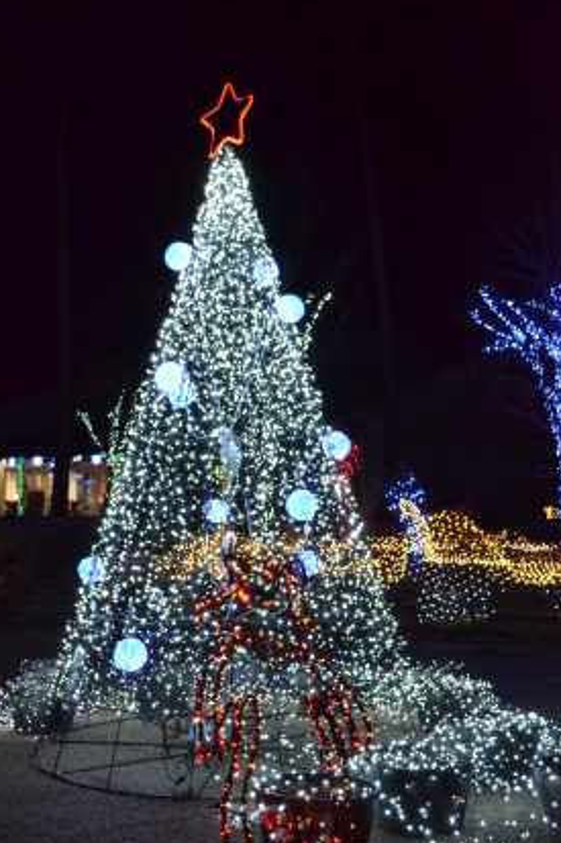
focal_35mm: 40
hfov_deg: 33.3
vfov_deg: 48.5
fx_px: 936
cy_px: 433
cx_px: 234
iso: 3200
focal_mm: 22
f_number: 5.6
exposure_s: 1/80
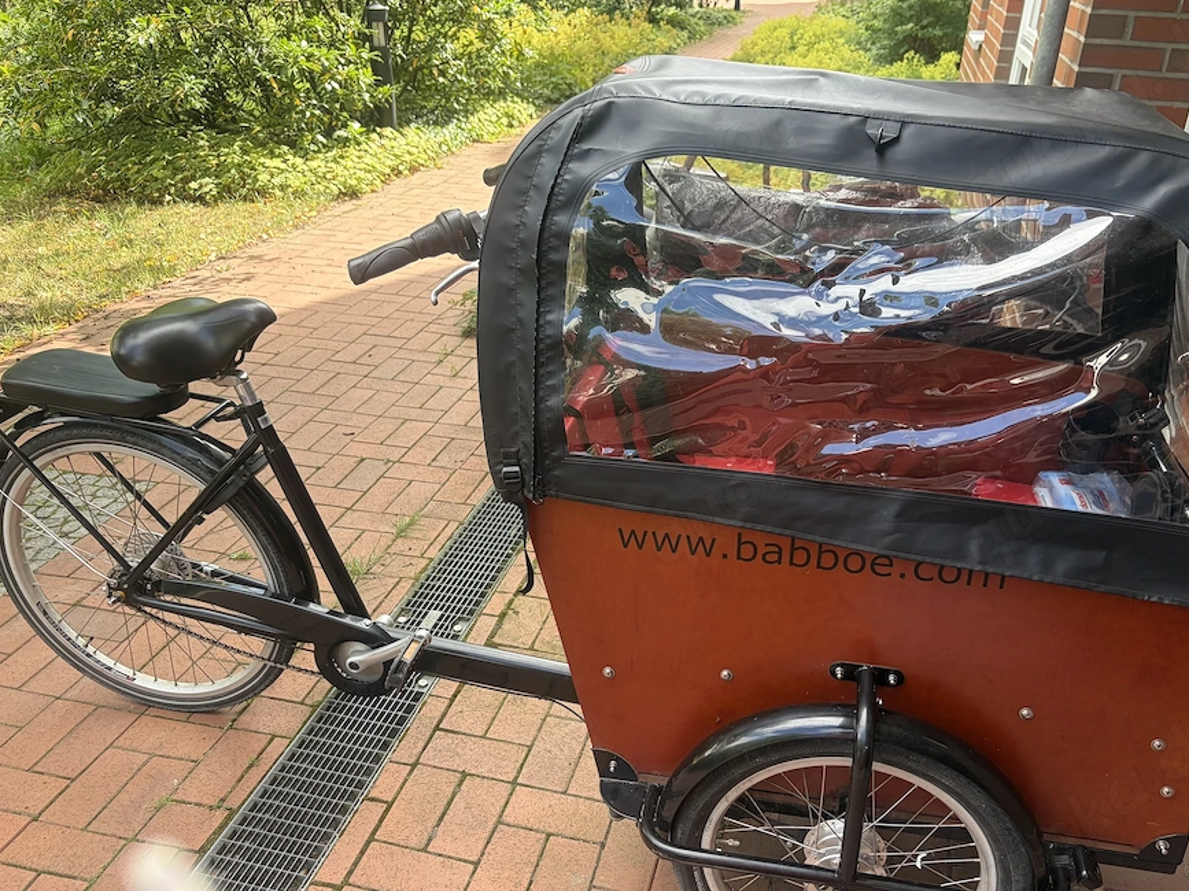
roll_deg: -1.7
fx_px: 1030
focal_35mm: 30
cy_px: 481
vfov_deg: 46.7
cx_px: 631
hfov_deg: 59.9
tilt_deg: -27.4
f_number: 1.6
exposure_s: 1/313
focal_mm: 5.96
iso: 50
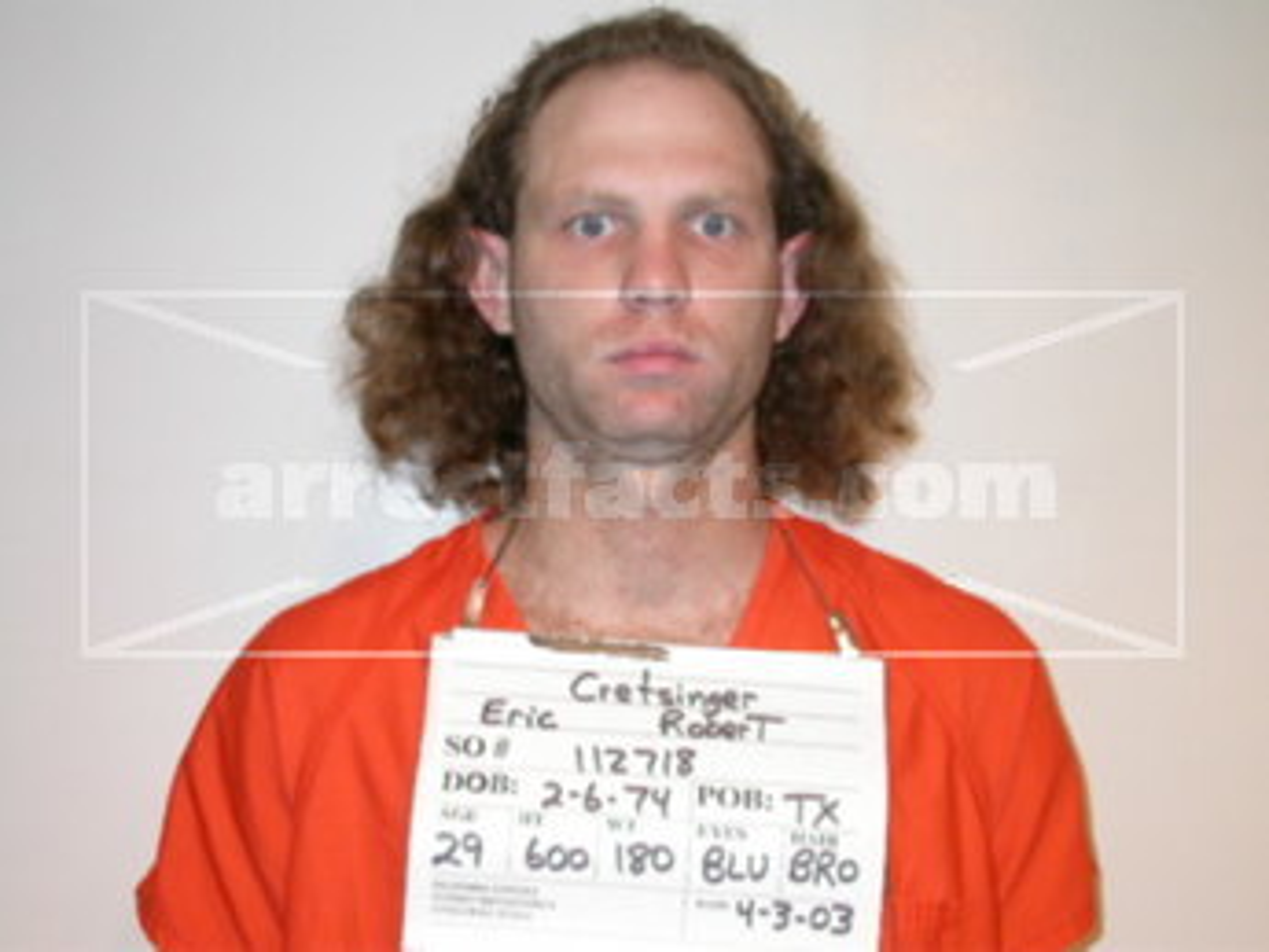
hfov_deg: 32.2
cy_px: 476
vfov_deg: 24.4
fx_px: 2200
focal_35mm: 60
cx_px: 634
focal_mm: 12.6
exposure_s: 1/60.3
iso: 100
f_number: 3.1
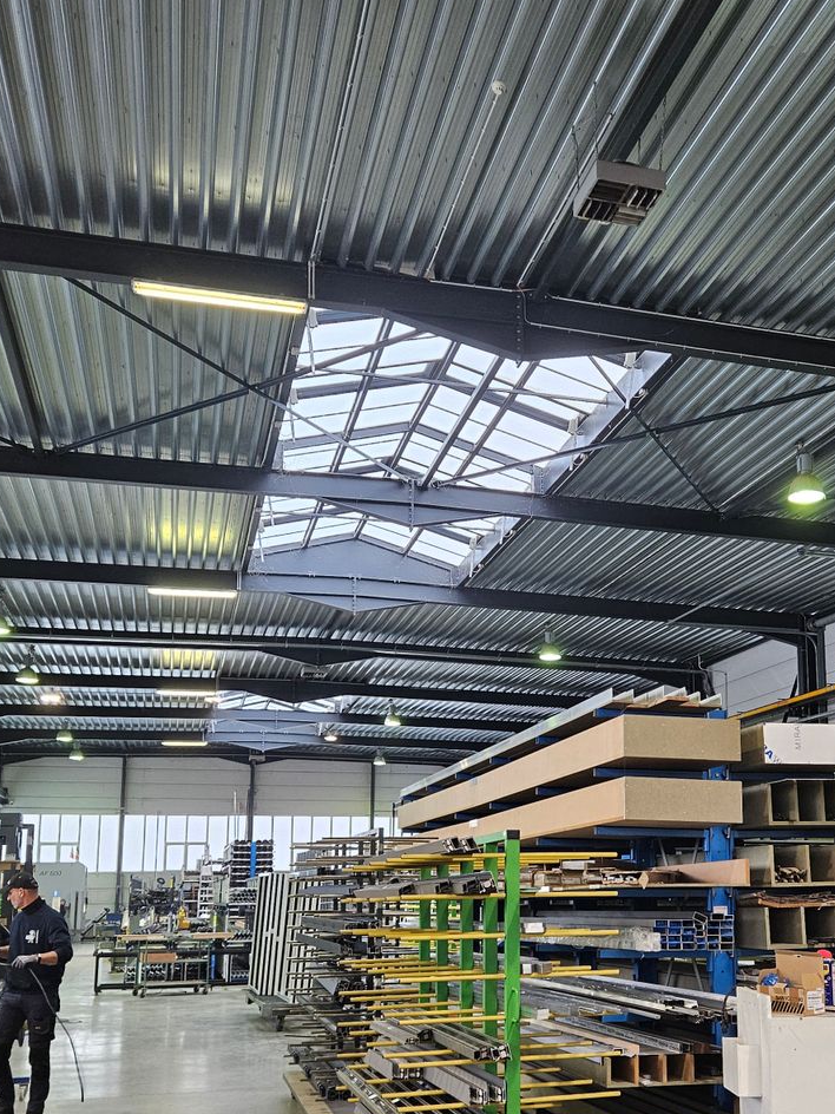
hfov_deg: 36.5
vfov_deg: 47.4
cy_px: 699
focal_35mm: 39
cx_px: 551
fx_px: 1254
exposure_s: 1/100
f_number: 1.8
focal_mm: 5.4
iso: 200
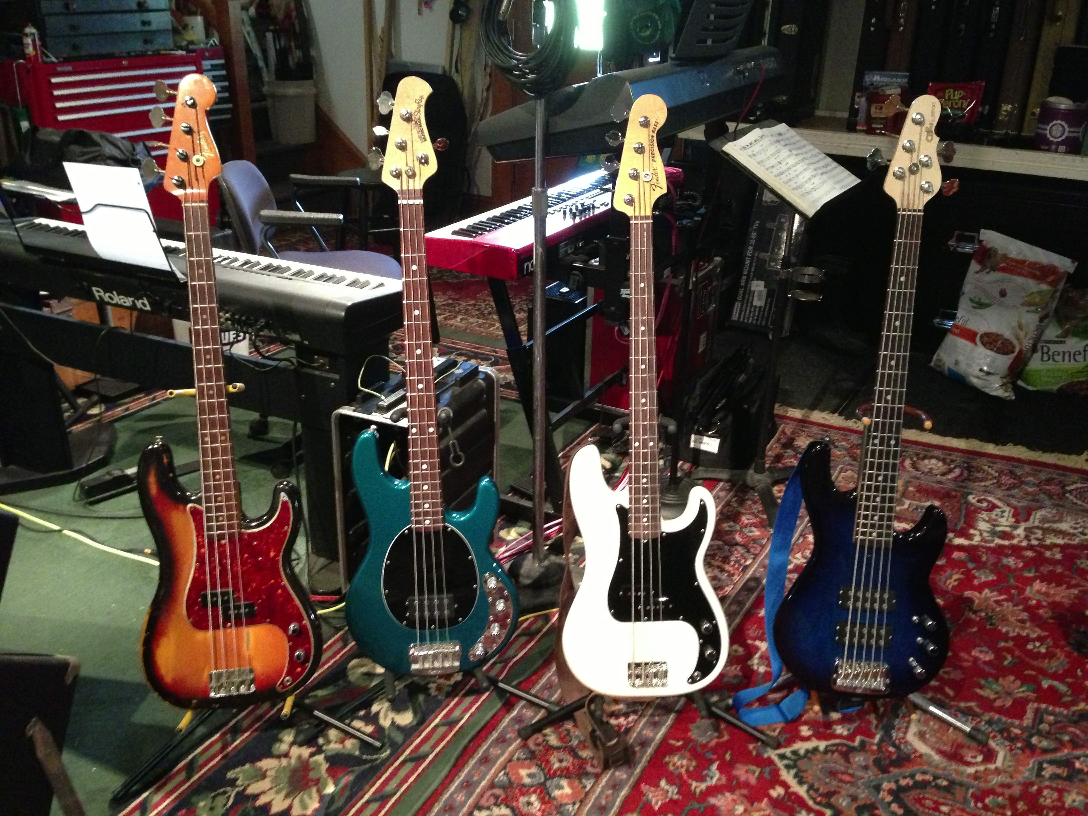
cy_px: 408
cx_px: 544
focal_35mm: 33
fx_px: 1037
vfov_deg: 42.9
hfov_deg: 55.4
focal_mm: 4.13
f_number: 2.4
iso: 500
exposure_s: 1/15
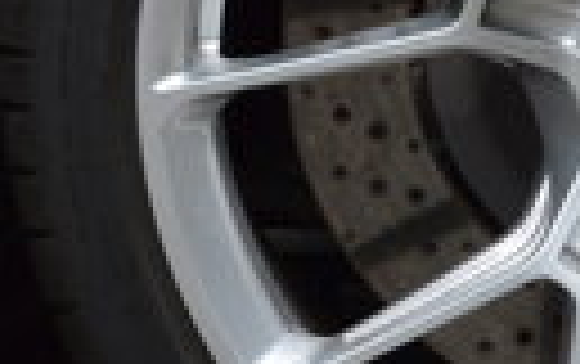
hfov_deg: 7.2
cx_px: 180
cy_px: -83
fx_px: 4606
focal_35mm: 291
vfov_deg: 4.5
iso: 100
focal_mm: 32
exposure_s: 1/250
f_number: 8
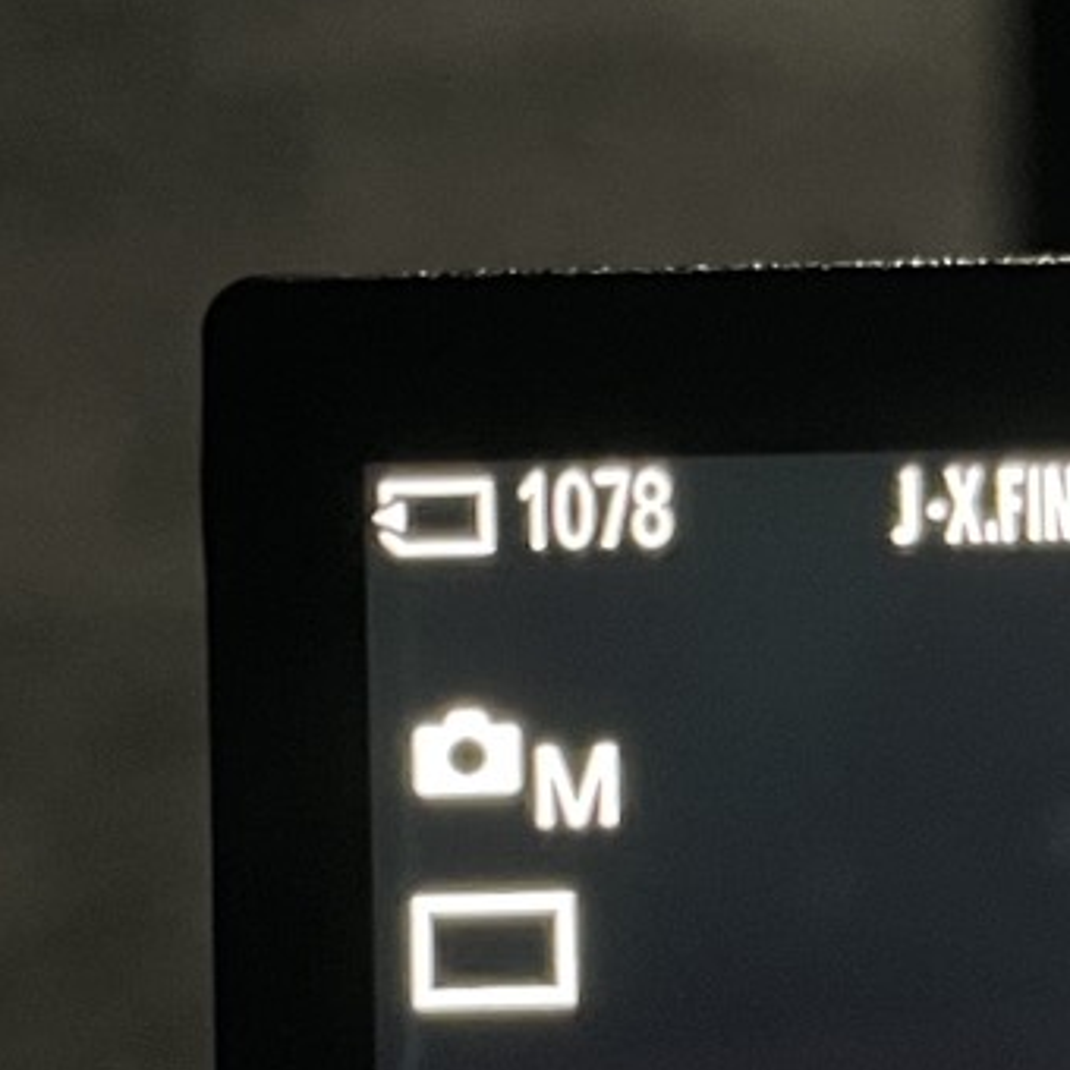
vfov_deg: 16.1
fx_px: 3777
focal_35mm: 108
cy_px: 721
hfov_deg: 15.8
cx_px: 1051
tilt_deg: -48.2
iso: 200
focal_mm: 5.1
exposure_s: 1/48
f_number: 1.6
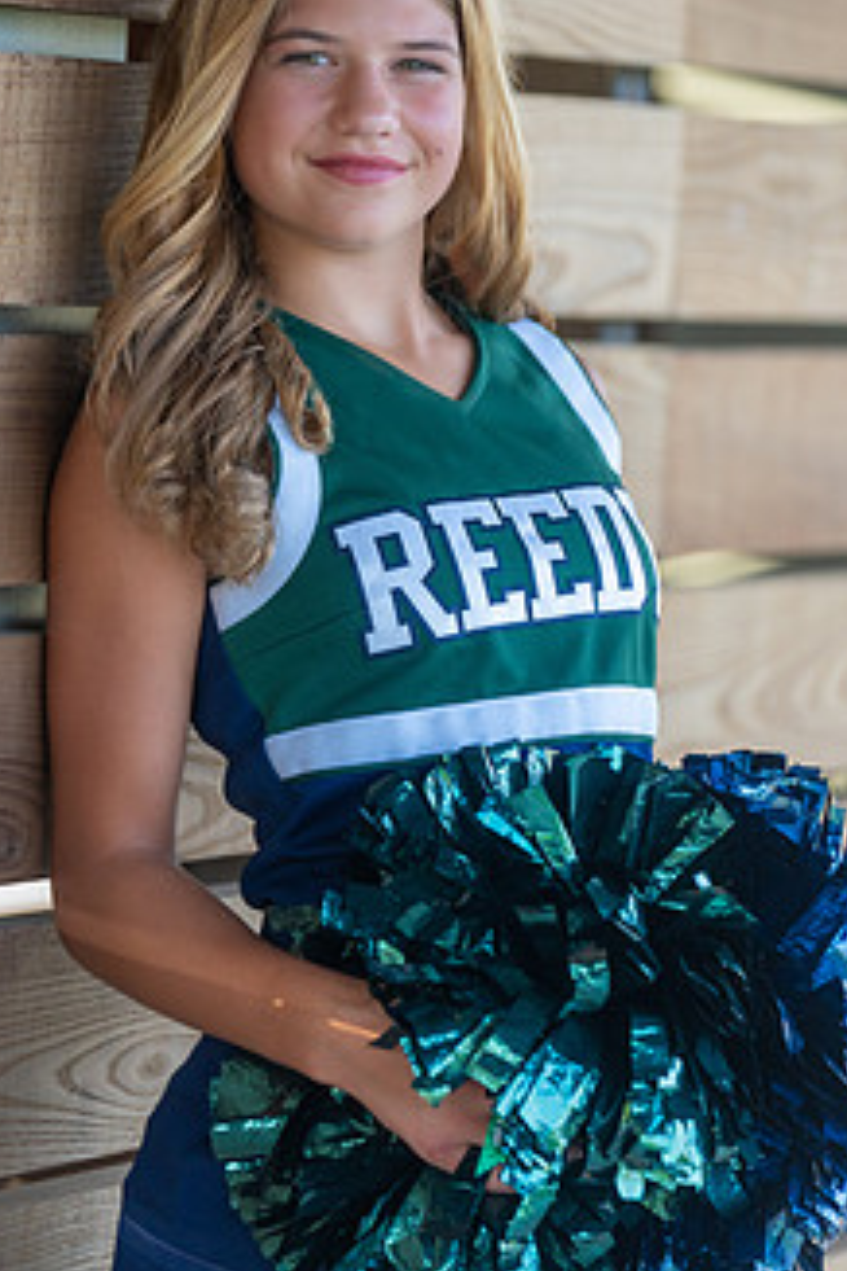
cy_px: 466
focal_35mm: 227
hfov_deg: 6.1
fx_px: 8011
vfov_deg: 9.1
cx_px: 427
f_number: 2.8
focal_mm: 165
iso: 400
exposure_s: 1/250
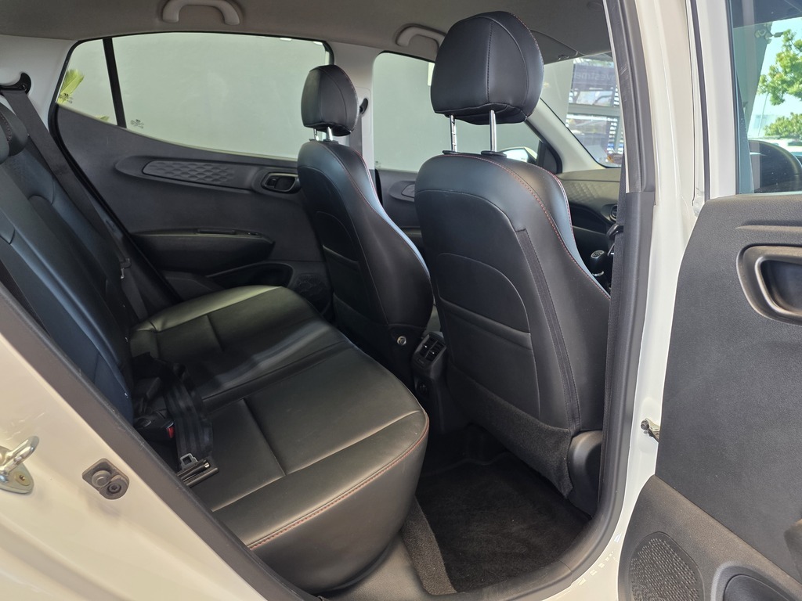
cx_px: 401
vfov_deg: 58.9
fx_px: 533
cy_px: 300
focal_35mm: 23
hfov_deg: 73.9
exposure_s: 1/100
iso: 200
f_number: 1.7
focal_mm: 6.25
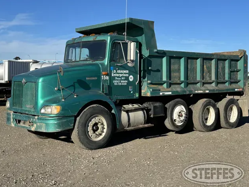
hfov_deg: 38.9
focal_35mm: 49
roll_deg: -0.3
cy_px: 94
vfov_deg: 29.7
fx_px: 352
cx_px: 125
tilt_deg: -1.3
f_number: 1.78
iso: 64
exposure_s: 1/3597
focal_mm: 6.86
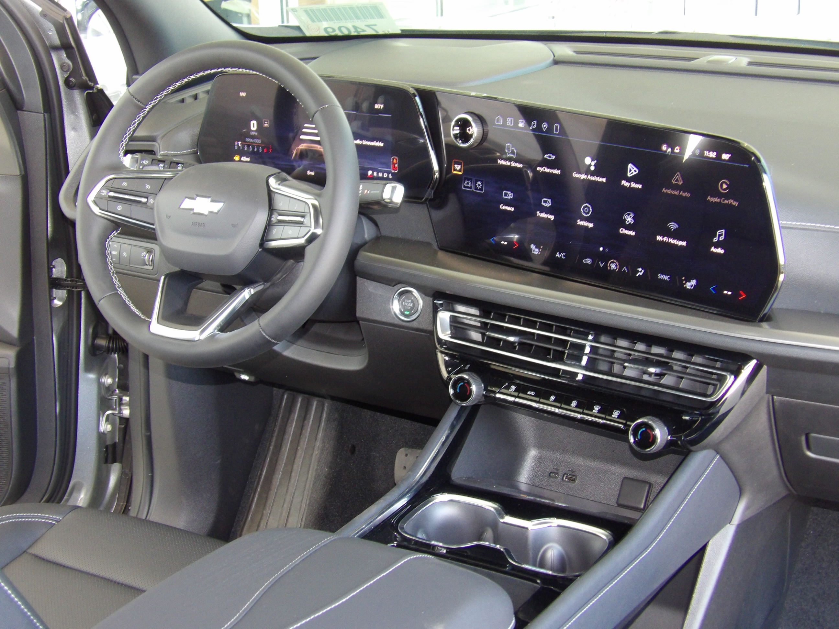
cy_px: 314
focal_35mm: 53
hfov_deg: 36.2
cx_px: 420
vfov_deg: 27.5
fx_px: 1285
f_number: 3.9
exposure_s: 1/32
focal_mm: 9.5
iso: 394
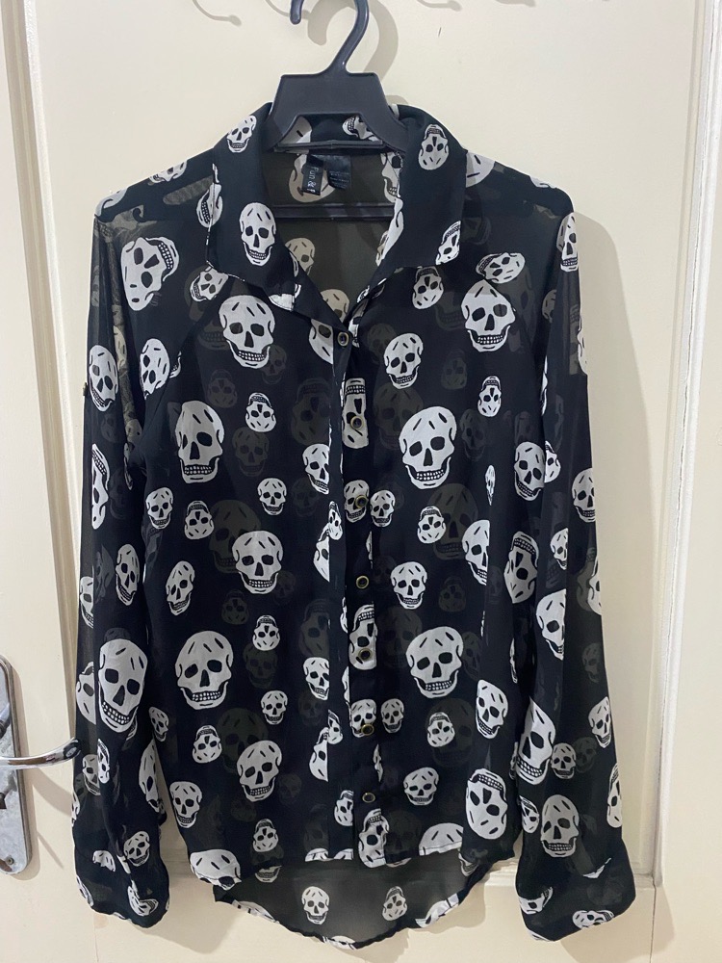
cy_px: 482
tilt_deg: -11.1
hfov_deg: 53.1
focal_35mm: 26
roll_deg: +0.9
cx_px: 361
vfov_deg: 67.3
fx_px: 723
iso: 640
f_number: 1.8
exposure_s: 1/25
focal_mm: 4.25
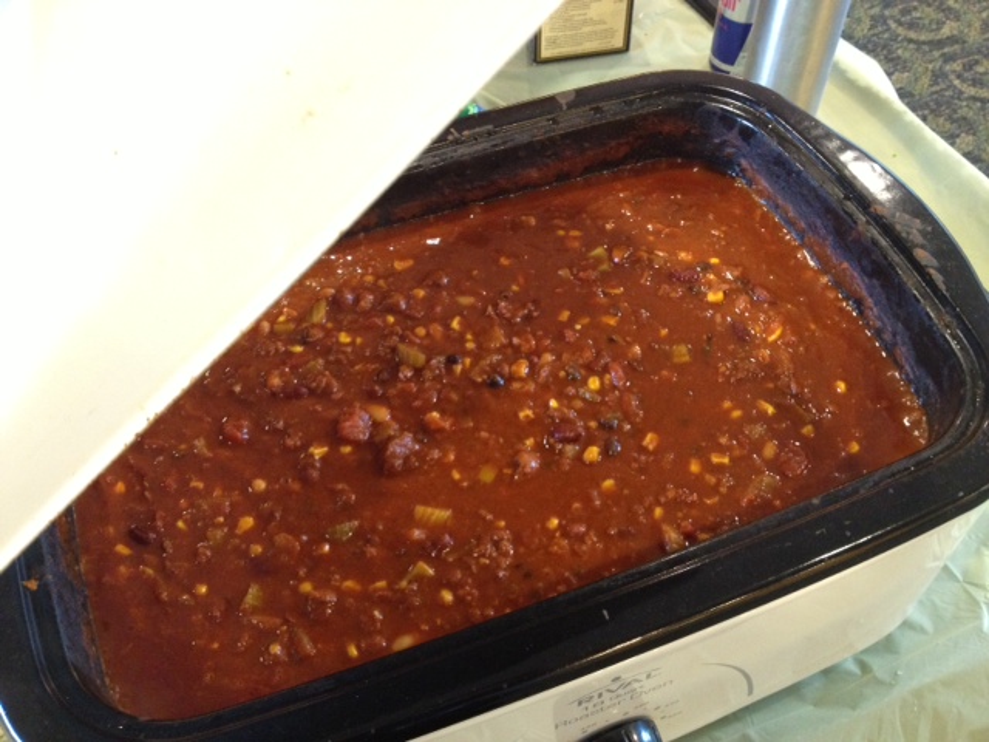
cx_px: 494
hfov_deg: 52.6
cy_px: 371
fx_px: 1000
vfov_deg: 40.7
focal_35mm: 35
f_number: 2.4
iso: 250
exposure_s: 1/20
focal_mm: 4.28
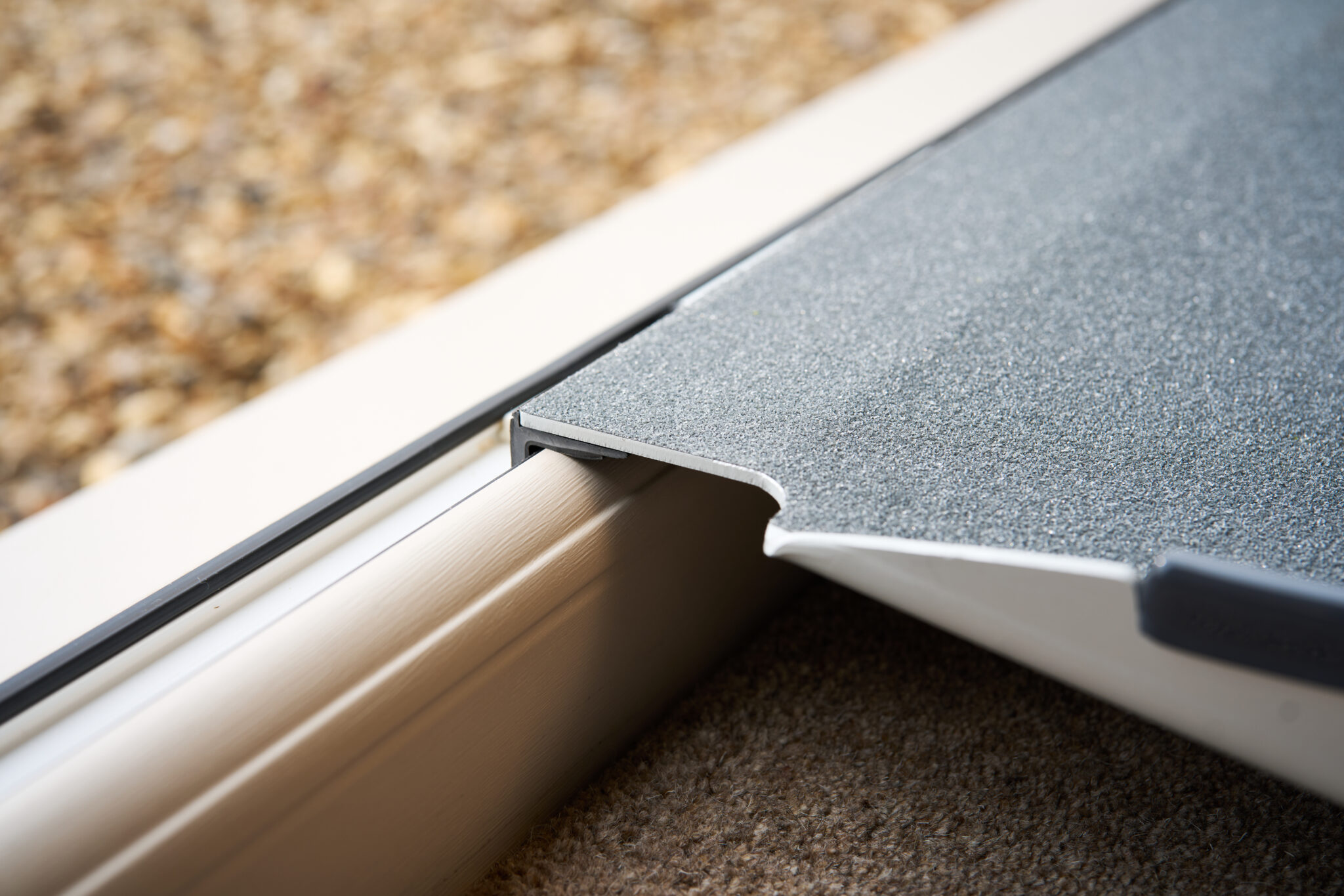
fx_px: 1866
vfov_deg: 27.0
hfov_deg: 39.6
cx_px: 672
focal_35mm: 50
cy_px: 448
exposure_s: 1/40
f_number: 5.6
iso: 125
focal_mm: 50
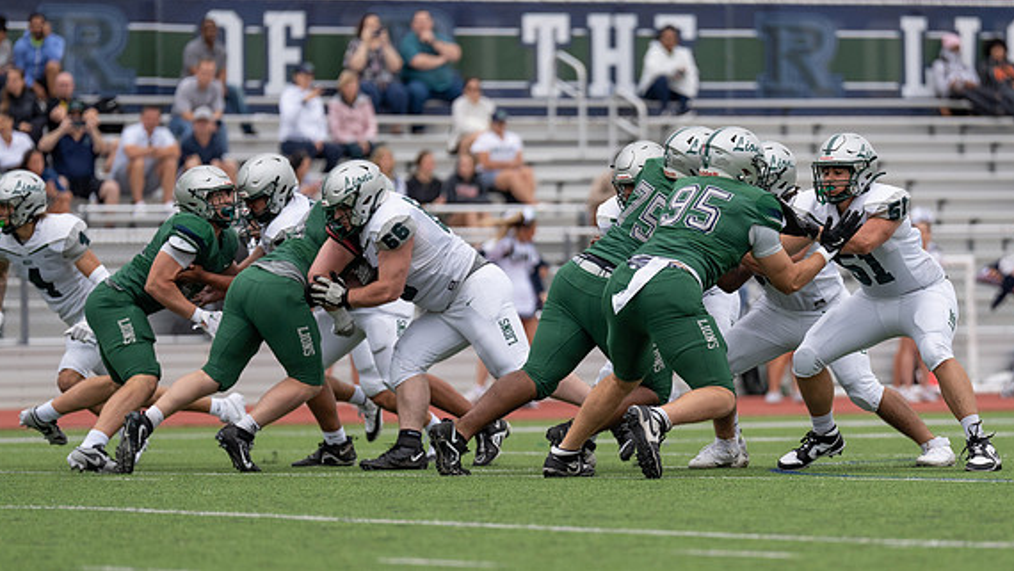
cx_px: 648
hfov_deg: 7.1
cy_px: 330
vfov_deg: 4.0
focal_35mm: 302
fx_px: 8122
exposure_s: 1/1250
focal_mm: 200
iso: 250
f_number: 2.8
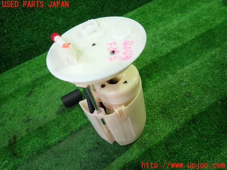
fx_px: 164
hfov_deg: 69.4
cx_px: 114
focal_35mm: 25
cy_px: 85
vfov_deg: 54.9
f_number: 2
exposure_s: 1/40
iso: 200
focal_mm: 4.5
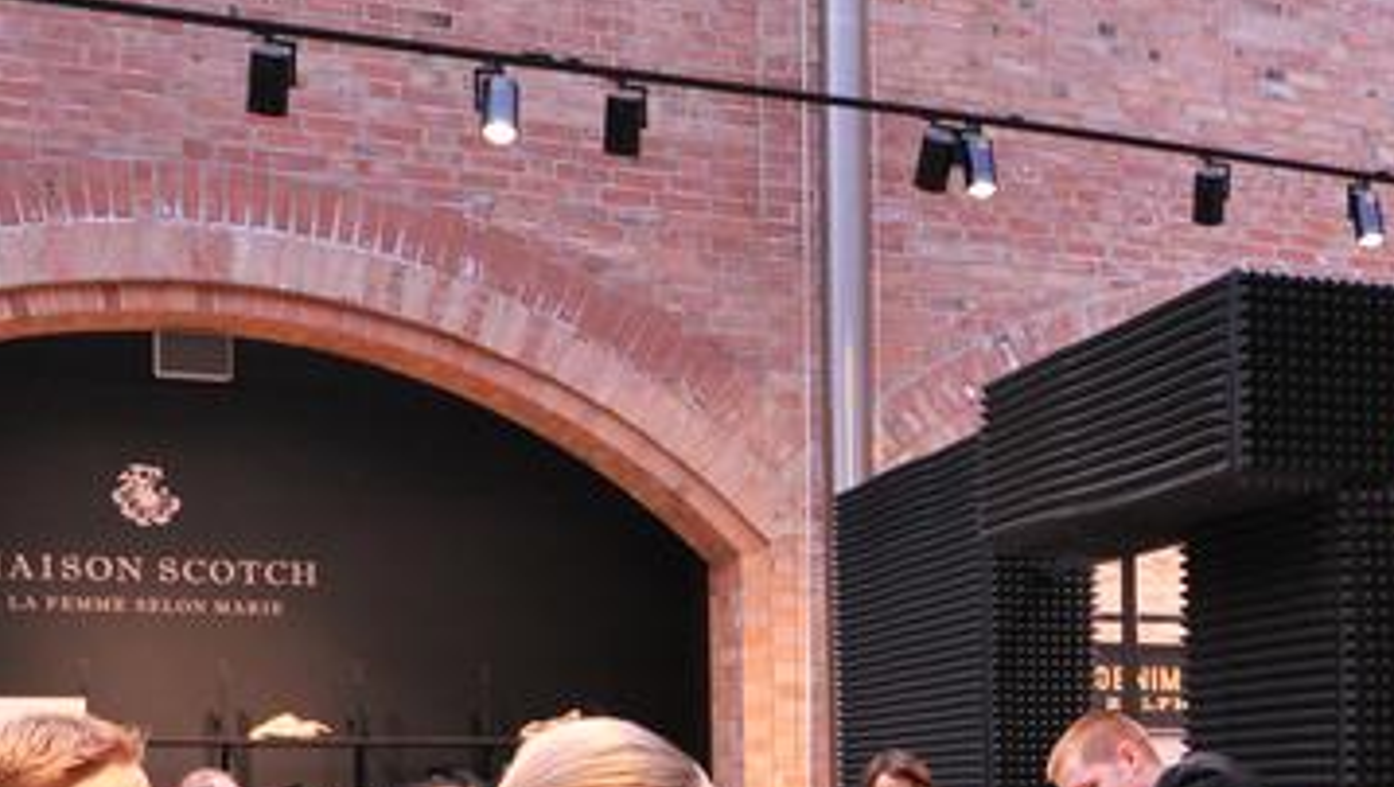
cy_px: 828
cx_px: 1499
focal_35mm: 71
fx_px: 2626
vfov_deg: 16.6
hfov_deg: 27.4
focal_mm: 27
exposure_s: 1/60
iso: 1600
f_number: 8
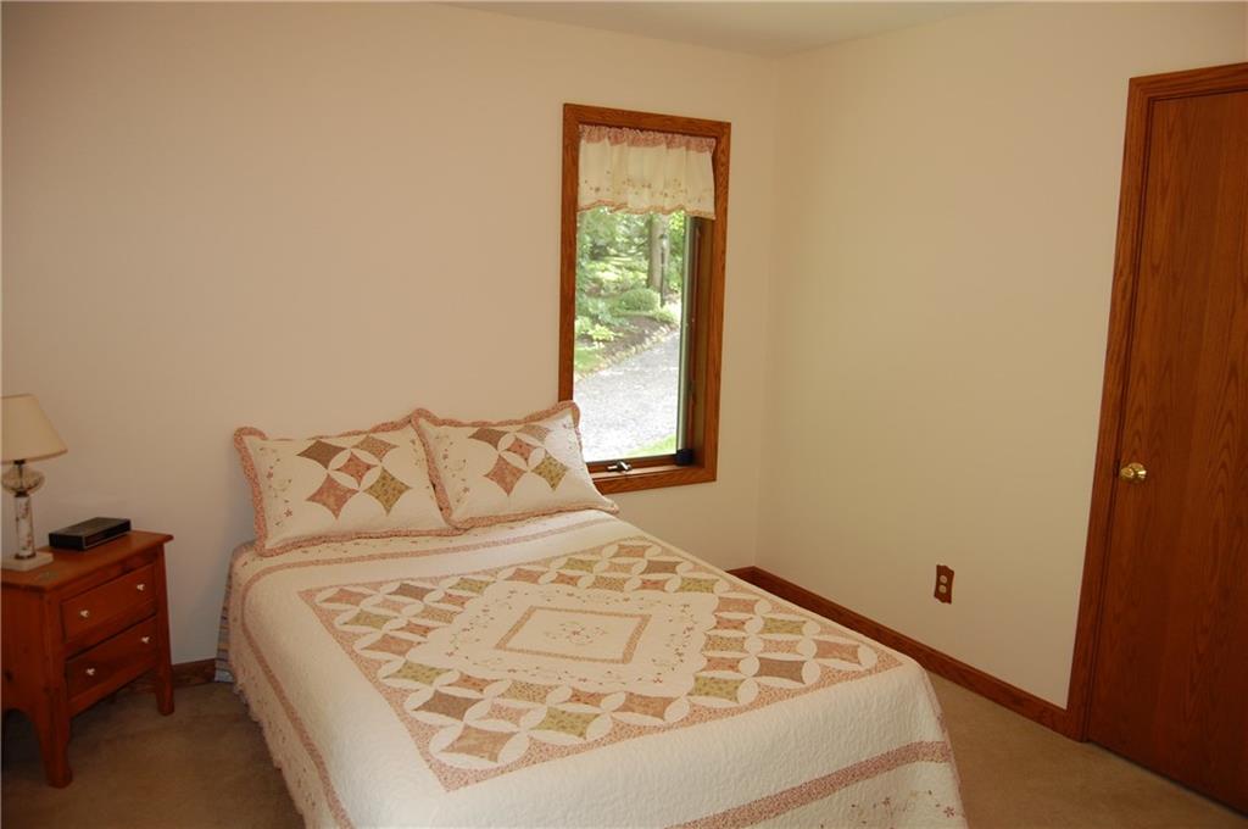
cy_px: 414
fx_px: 935
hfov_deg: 67.4
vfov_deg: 47.8
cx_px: 624
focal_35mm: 27
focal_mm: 18
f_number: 3.5
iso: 400
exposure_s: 1/60
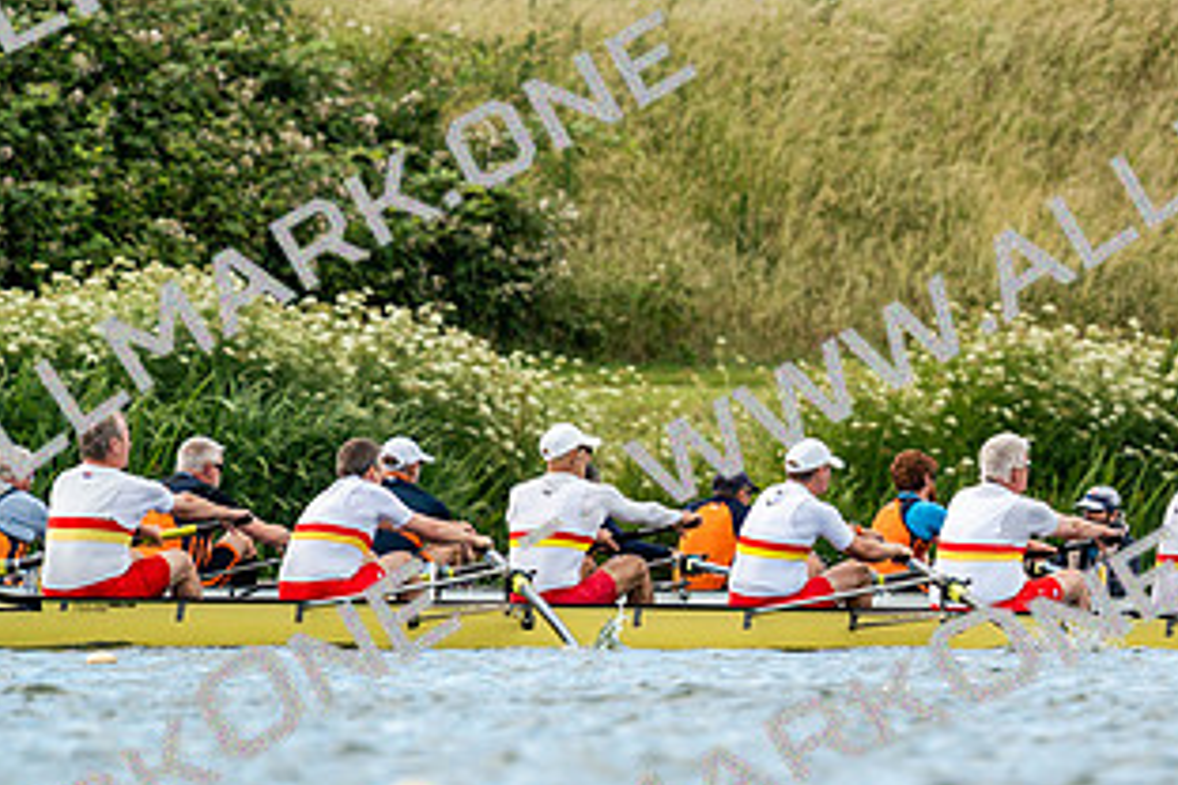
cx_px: 1091
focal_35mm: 923
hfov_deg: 2.2
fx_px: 30200
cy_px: 515
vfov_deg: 1.5
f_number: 6.3
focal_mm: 496
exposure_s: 1/2000
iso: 640
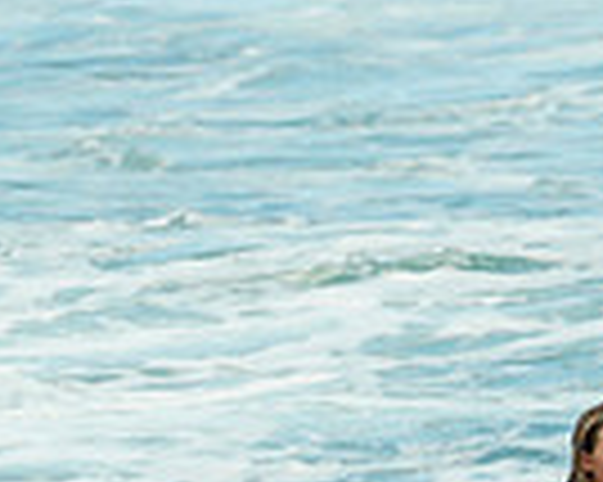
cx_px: 356
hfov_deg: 1.2
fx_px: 29051
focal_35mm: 1629
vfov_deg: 0.9
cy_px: 642
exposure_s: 1/1250
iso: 2000
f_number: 9
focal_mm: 400
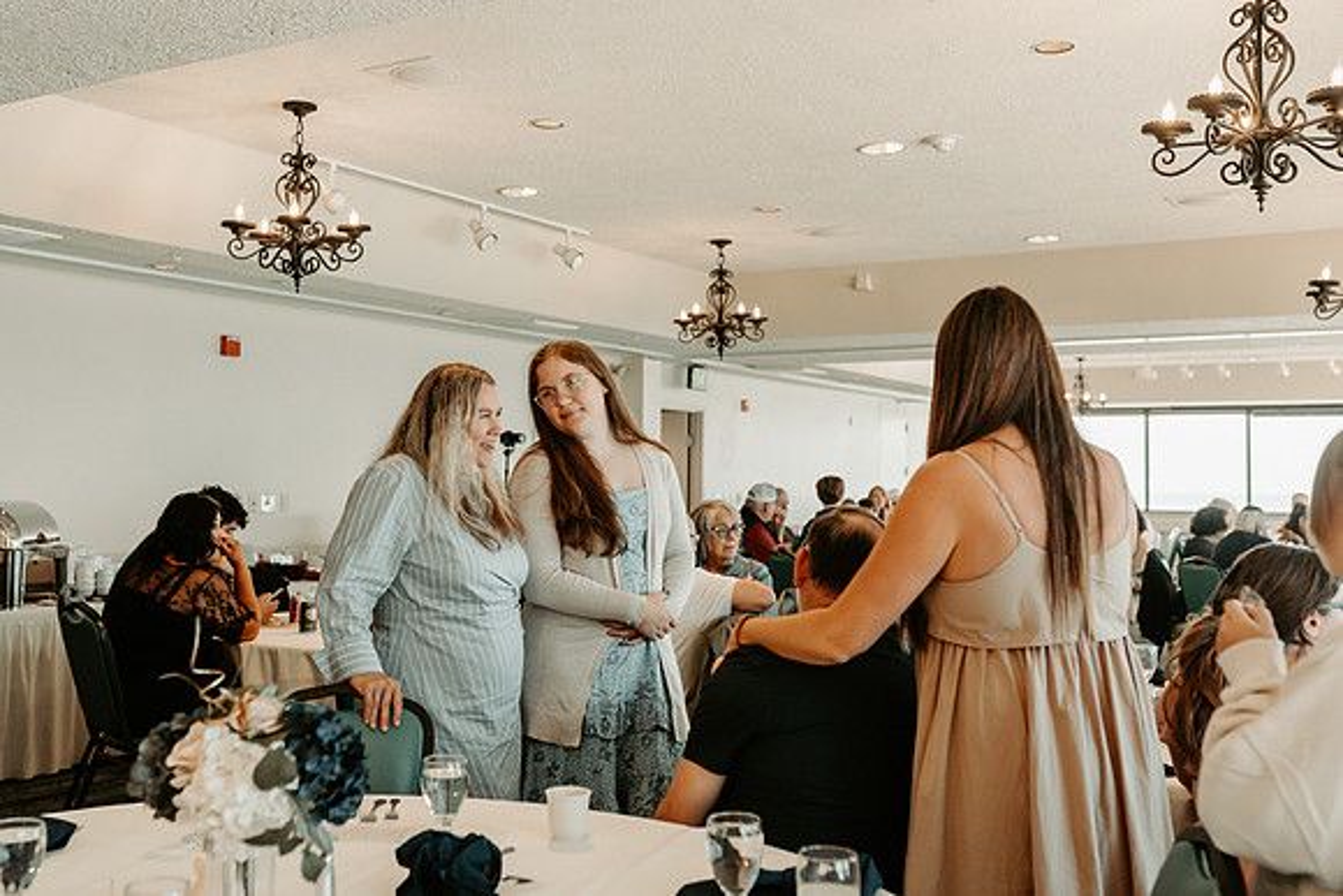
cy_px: 401
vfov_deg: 33.8
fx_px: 1473
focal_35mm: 39
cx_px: 592
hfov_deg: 48.9
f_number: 3.2
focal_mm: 35
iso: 320
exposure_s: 1/320
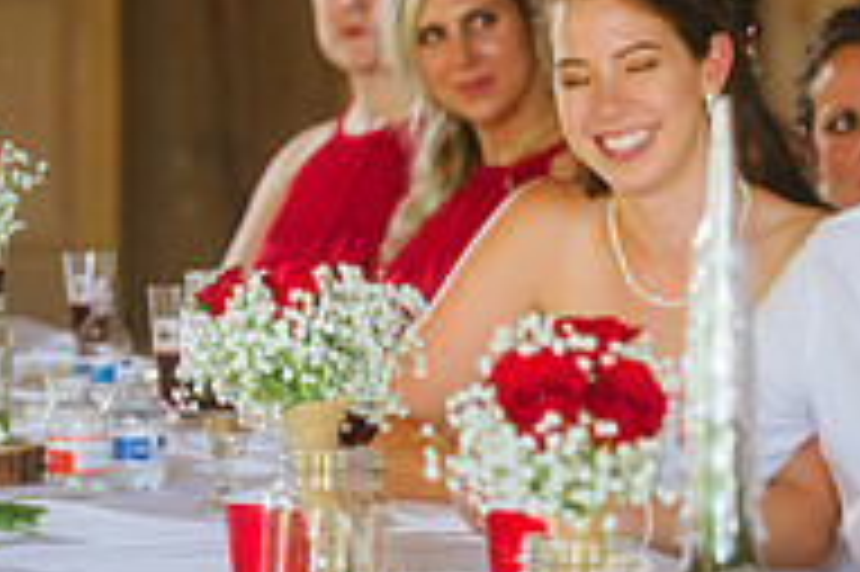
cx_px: 1283
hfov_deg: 6.0
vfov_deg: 4.0
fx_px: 8115
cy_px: 101
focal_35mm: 340
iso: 640
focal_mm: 112
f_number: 2.8
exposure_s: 1/100
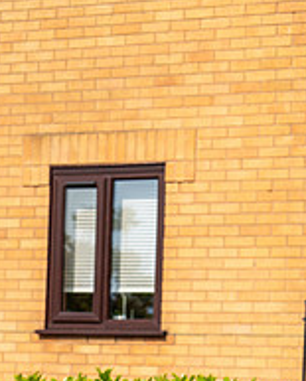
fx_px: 1728
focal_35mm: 153
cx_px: 79
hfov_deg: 10.1
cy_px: 442
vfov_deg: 12.3
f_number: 4
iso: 200
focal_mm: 70
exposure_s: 1/1000
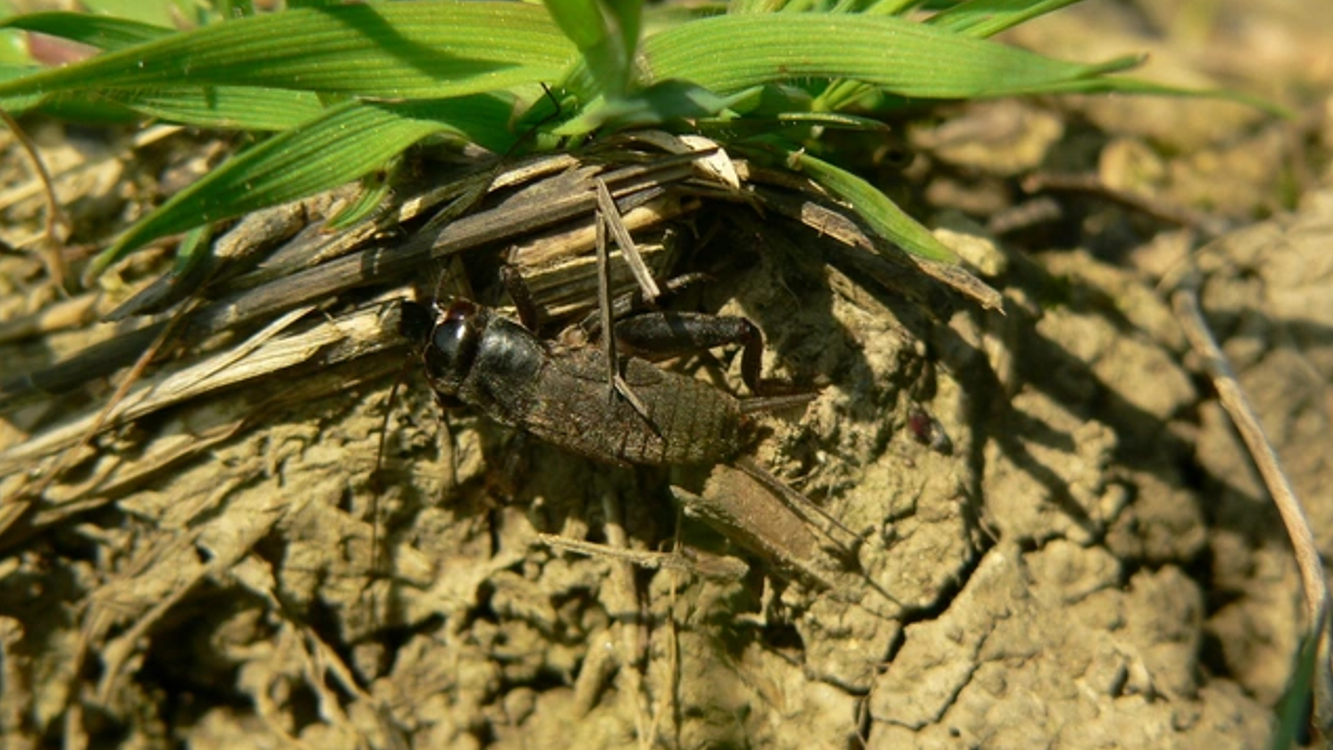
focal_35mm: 112
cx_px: 668
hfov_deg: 19.1
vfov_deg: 10.8
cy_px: 389
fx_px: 3958
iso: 80
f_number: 4
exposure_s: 1/500
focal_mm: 16.9
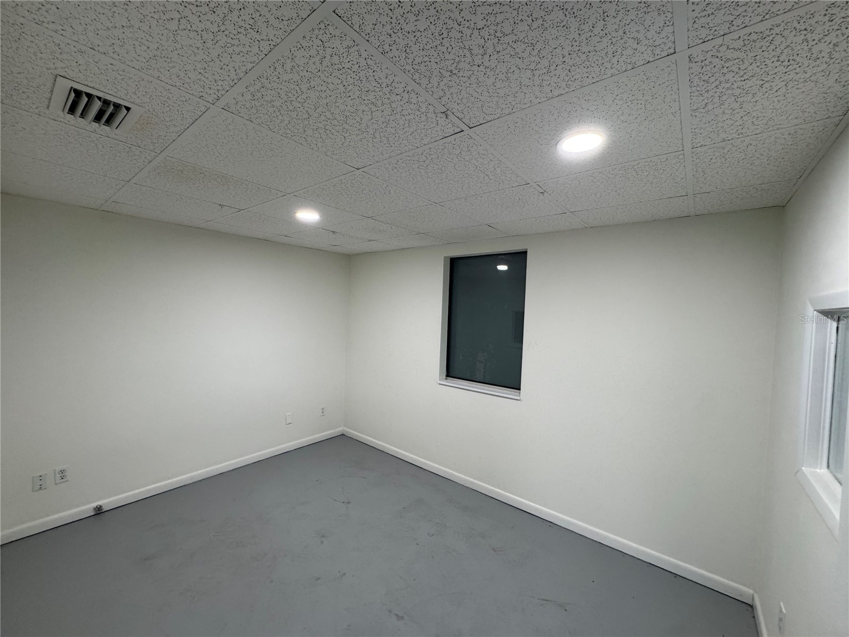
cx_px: 424
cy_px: 318
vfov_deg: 85.7
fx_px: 343
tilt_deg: -2.7
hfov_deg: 102.1
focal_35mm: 14
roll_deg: -2.8
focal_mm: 2.22
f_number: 2.2
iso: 250
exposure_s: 1/120
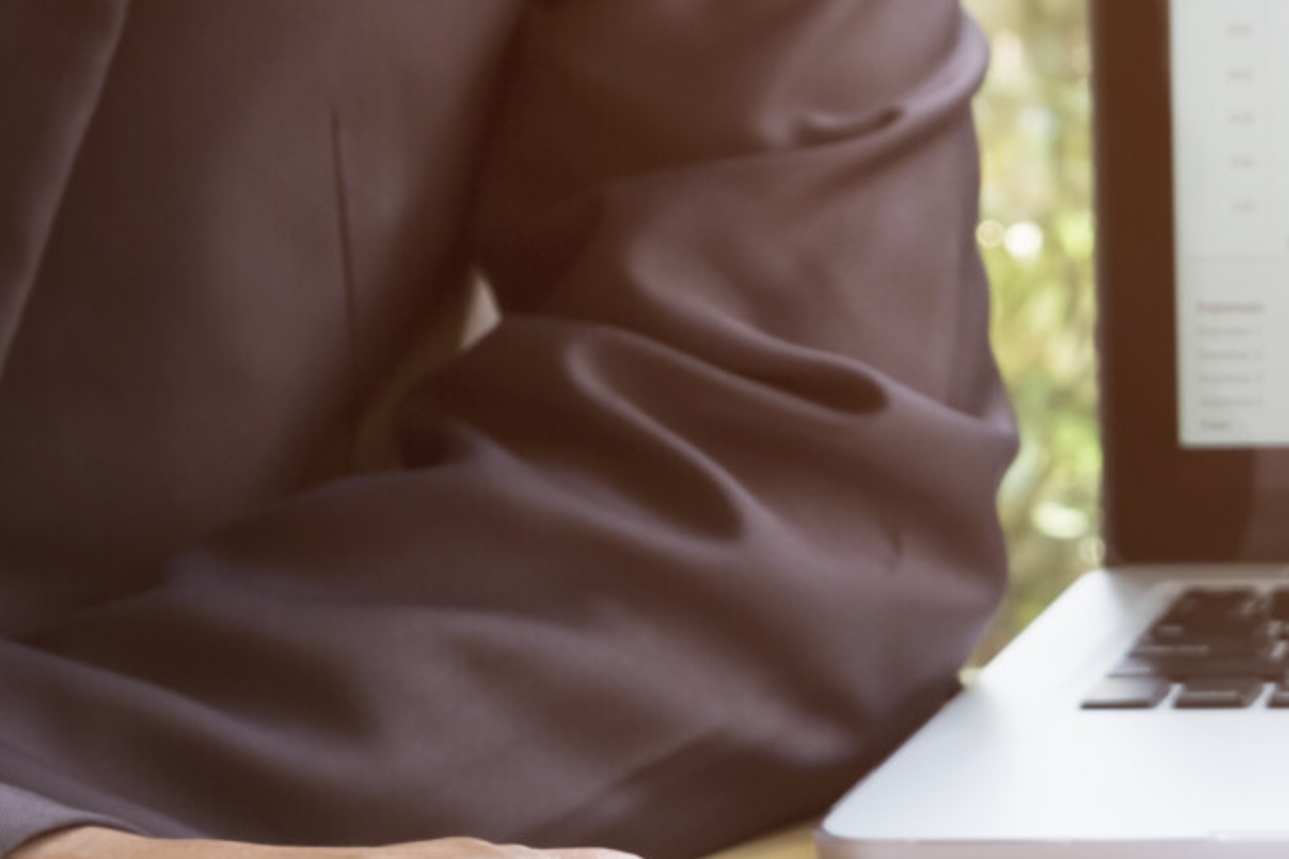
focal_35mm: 117
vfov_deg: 11.3
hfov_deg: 16.7
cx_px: 1579
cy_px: 1219
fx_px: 4188
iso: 250
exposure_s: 1/125
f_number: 5.6
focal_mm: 25.4
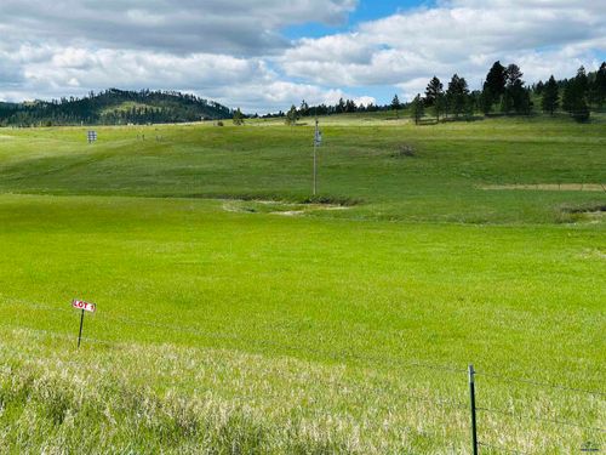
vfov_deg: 30.3
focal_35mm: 48
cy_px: 228
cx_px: 303
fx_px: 840
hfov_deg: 39.7
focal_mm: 6.86
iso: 80
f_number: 1.78
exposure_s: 1/4566
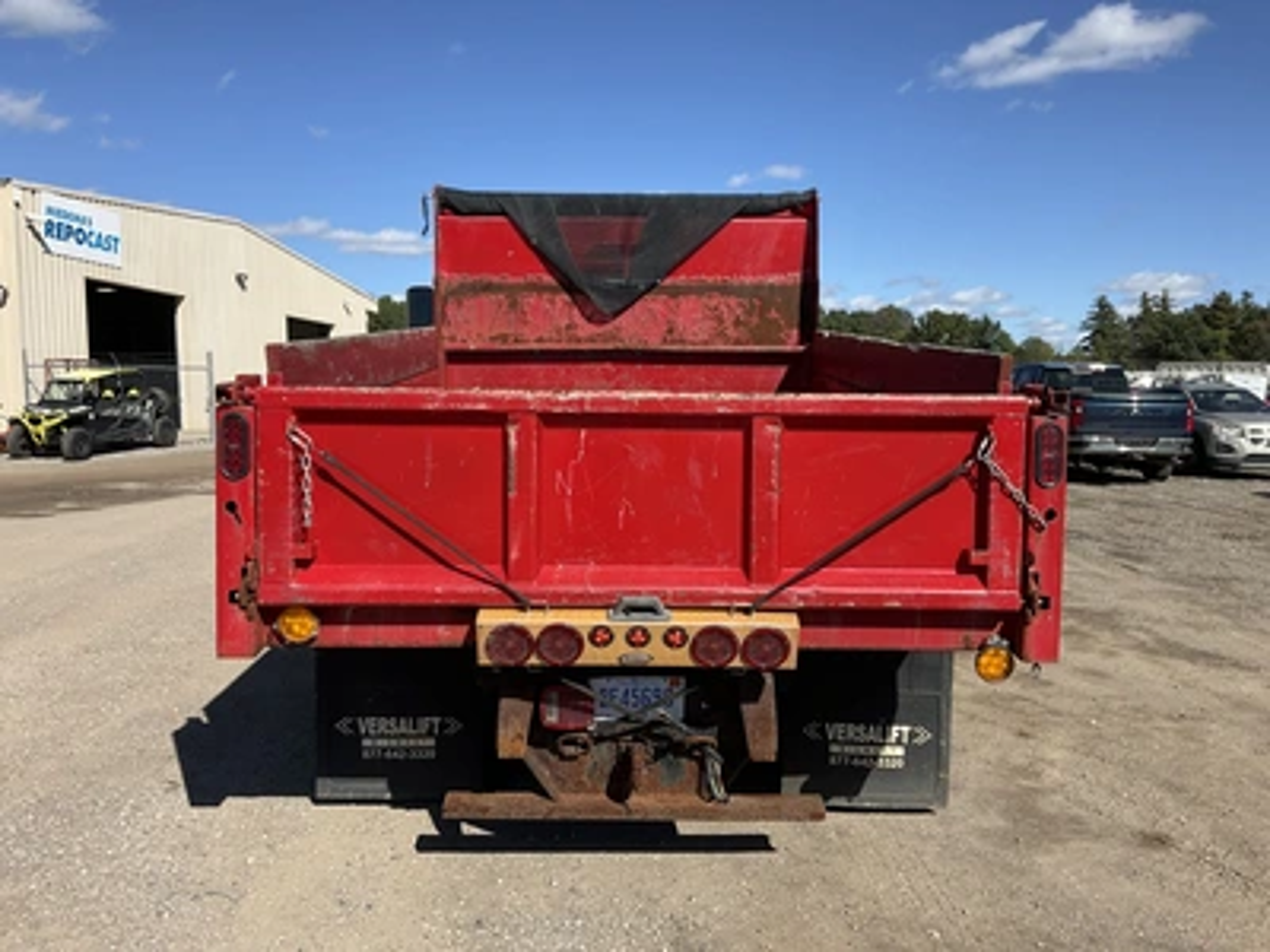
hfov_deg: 61.7
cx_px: 635
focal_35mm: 29
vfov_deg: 48.2
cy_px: 476
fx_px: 1064
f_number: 1.8
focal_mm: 3
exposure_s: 1/1786
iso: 25
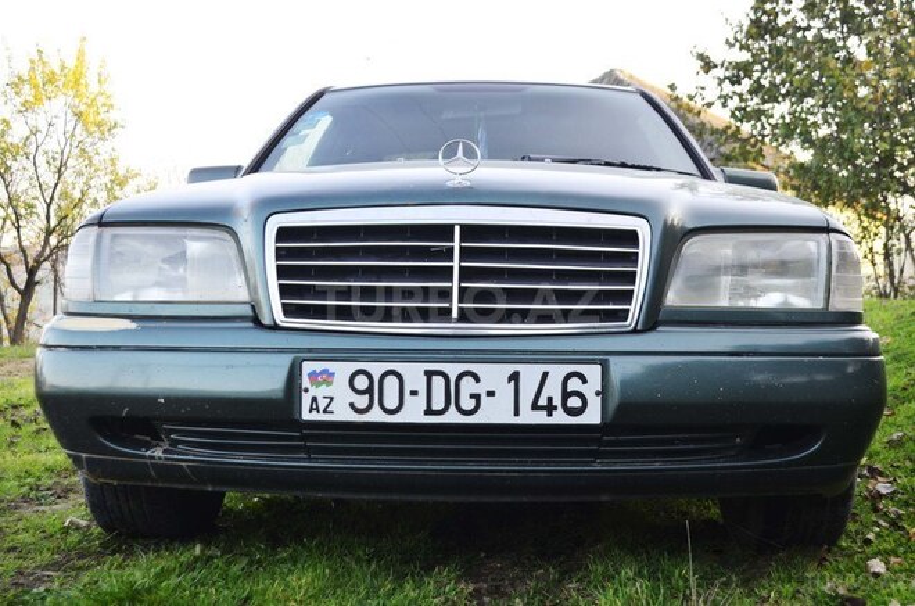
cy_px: 303
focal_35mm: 42
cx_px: 458
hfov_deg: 46.5
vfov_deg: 31.7
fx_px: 1065
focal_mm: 28
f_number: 5
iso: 250
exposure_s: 1/100
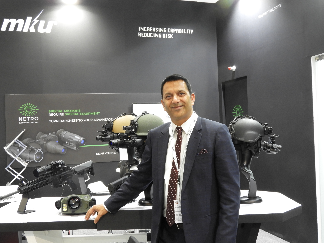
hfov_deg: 46.8
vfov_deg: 36.0
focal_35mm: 40
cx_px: 162
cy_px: 122
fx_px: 374
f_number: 3.8
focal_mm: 7.2
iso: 400
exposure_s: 1/10
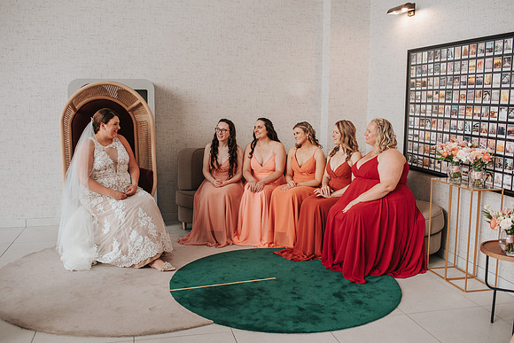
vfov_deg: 36.5
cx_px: 258
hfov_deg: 52.7
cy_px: 174
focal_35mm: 36
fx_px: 519
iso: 800
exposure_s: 1/200
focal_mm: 35
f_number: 3.2
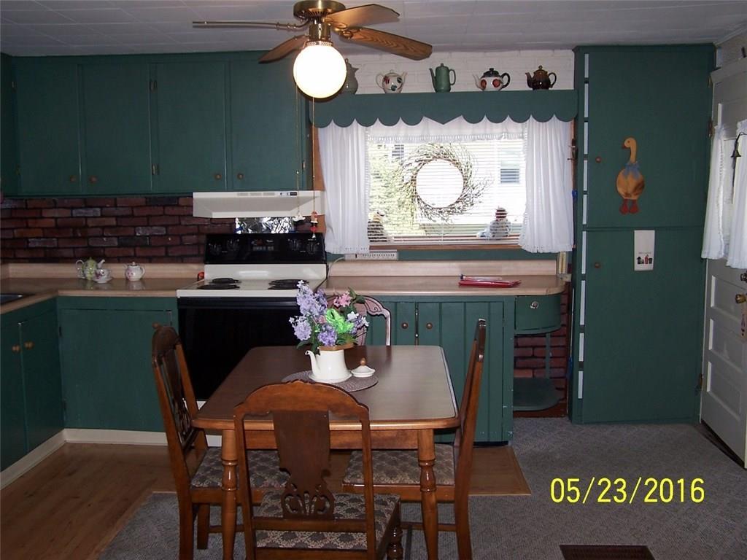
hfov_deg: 49.0
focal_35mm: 38
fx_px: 820
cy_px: 280
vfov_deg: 37.7
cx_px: 374
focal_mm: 6.3
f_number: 2.8
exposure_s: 1/60
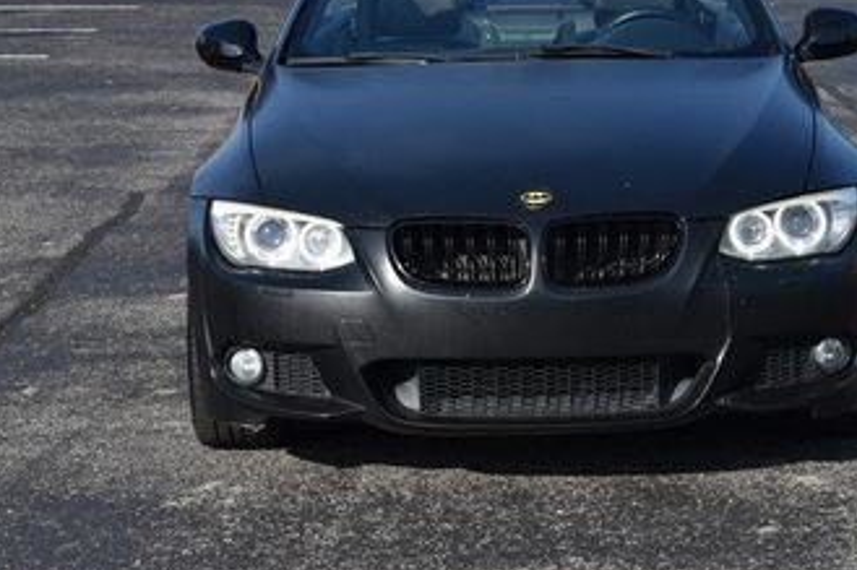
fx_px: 2641
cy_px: 38
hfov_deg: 18.4
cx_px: 570
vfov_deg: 12.2
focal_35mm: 111
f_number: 8
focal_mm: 38
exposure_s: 1/250
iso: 110
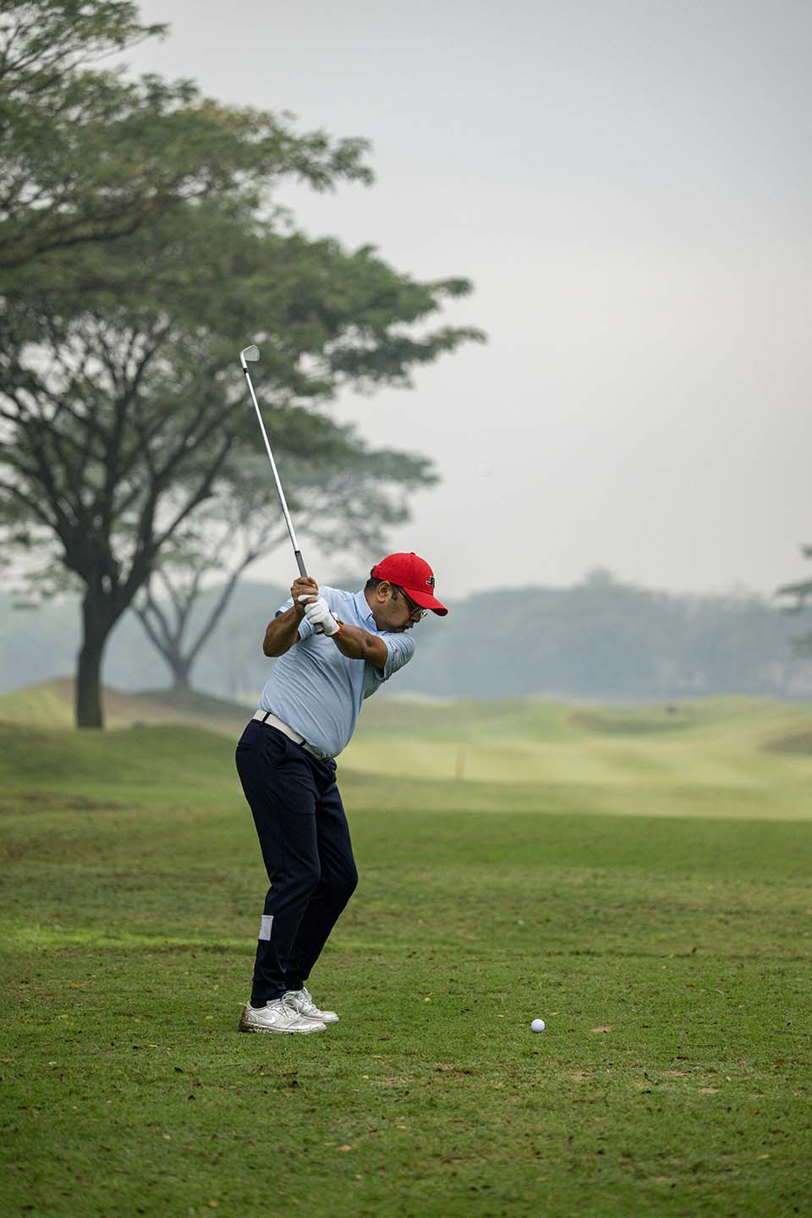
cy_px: 609
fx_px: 3721
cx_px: 406
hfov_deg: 12.5
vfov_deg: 18.6
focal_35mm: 110
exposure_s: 1/3200
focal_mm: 110
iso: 3200
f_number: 2.8
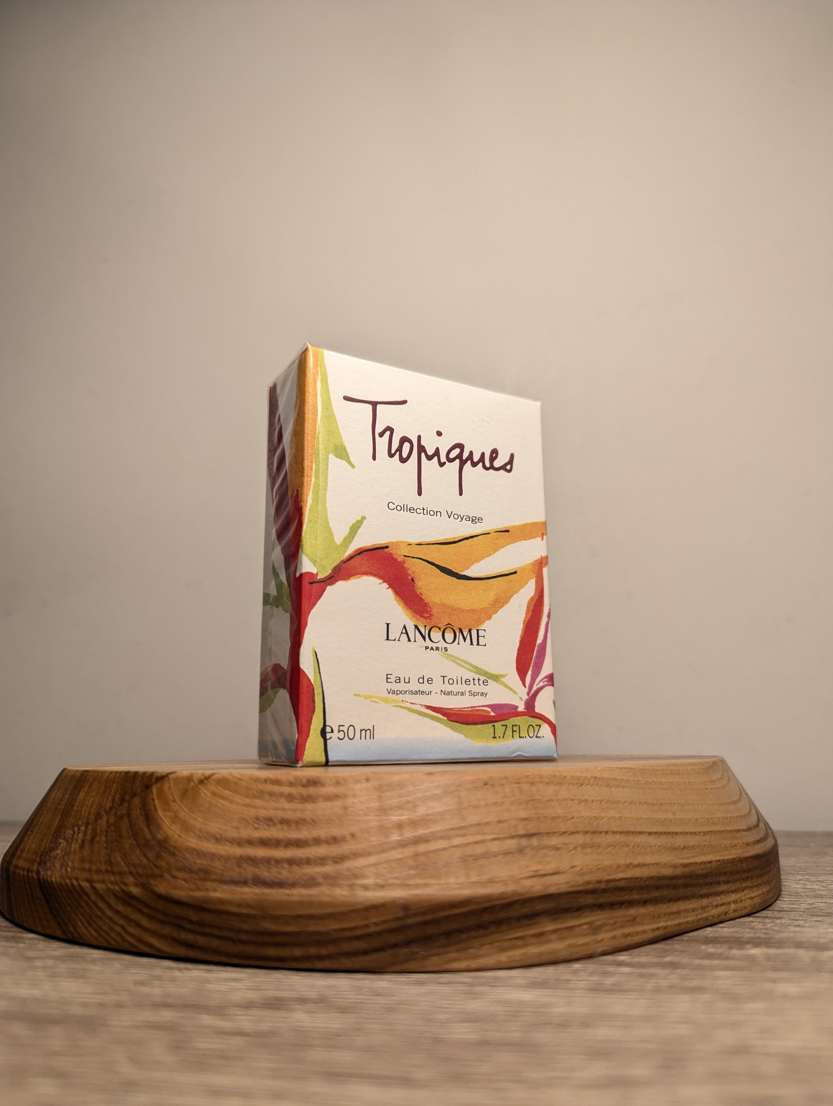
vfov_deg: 71.5
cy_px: 553
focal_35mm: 24
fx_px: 768
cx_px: 416
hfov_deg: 56.9
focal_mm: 6.81
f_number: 1.85
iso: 97
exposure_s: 1/90
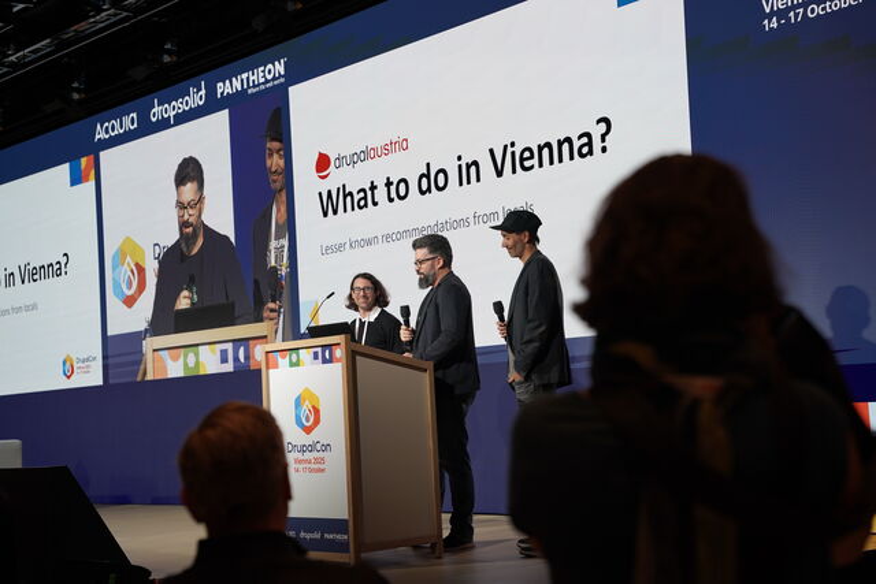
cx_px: 438
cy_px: 292
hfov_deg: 36.0
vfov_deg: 24.5
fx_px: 1348
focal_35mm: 55
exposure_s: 1/160
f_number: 4
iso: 400
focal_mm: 55.4
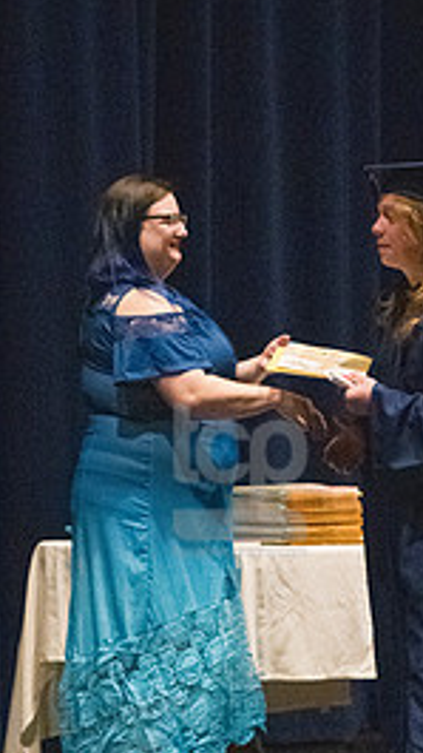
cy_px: 480
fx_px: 5844
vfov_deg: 7.4
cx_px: 240
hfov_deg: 4.1
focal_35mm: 293
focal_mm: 110
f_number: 3.2
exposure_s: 1/400
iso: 10000
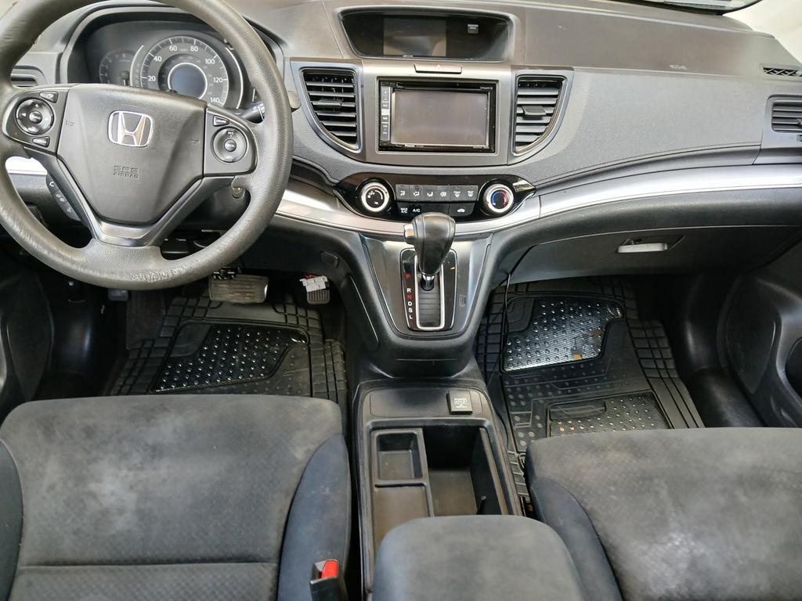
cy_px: 300
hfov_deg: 67.3
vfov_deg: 53.1
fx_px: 602
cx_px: 401
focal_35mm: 26
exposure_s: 1/60
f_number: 1.8
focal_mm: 3.98
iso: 160
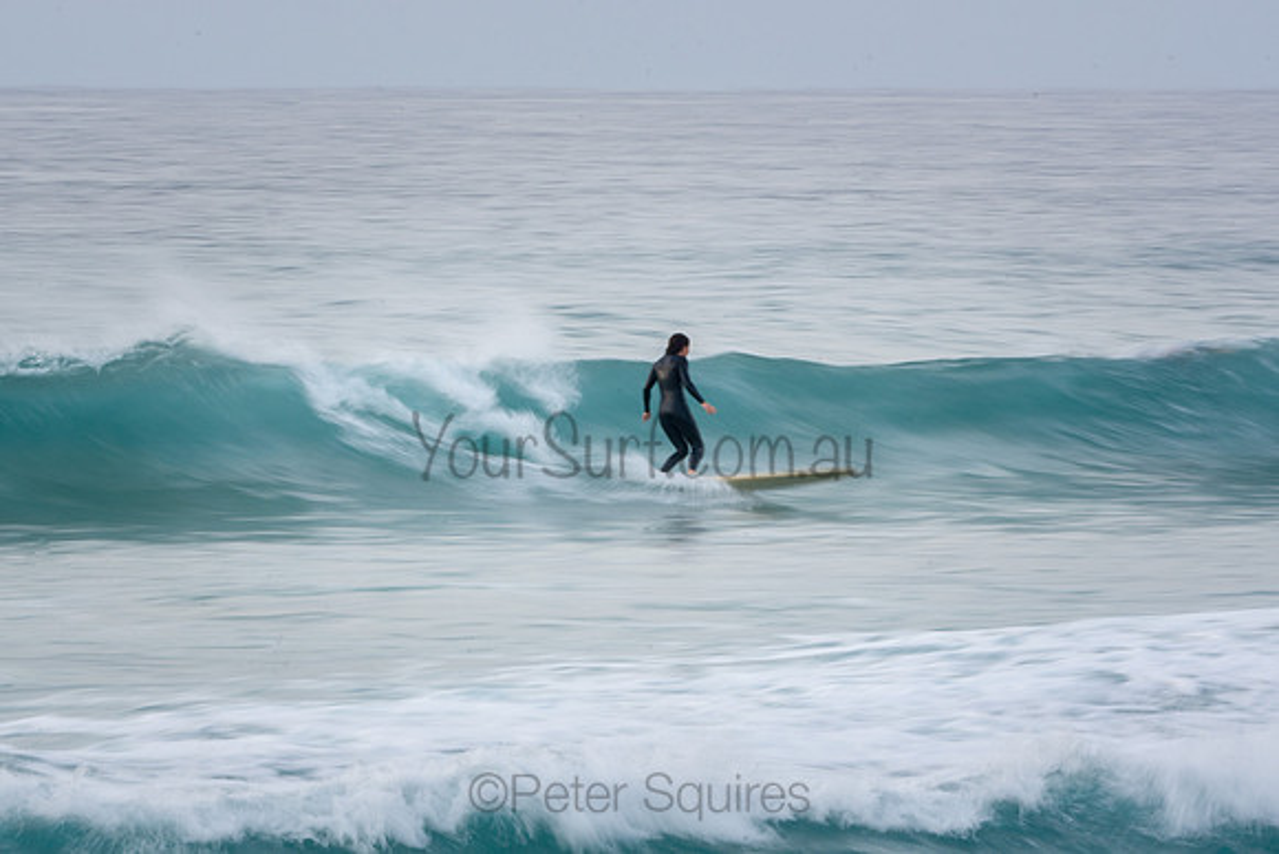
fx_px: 11223
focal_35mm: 316
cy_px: 427
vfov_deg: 4.4
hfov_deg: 6.5
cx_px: 640
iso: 100
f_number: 25
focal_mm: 200
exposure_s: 1/15
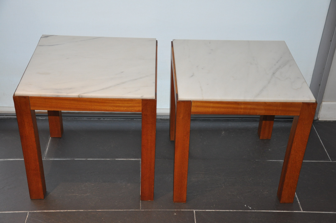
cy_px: 112
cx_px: 168
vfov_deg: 25.7
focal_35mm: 52
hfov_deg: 37.9
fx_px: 489
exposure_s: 1/60
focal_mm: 35
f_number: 4.5
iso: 800
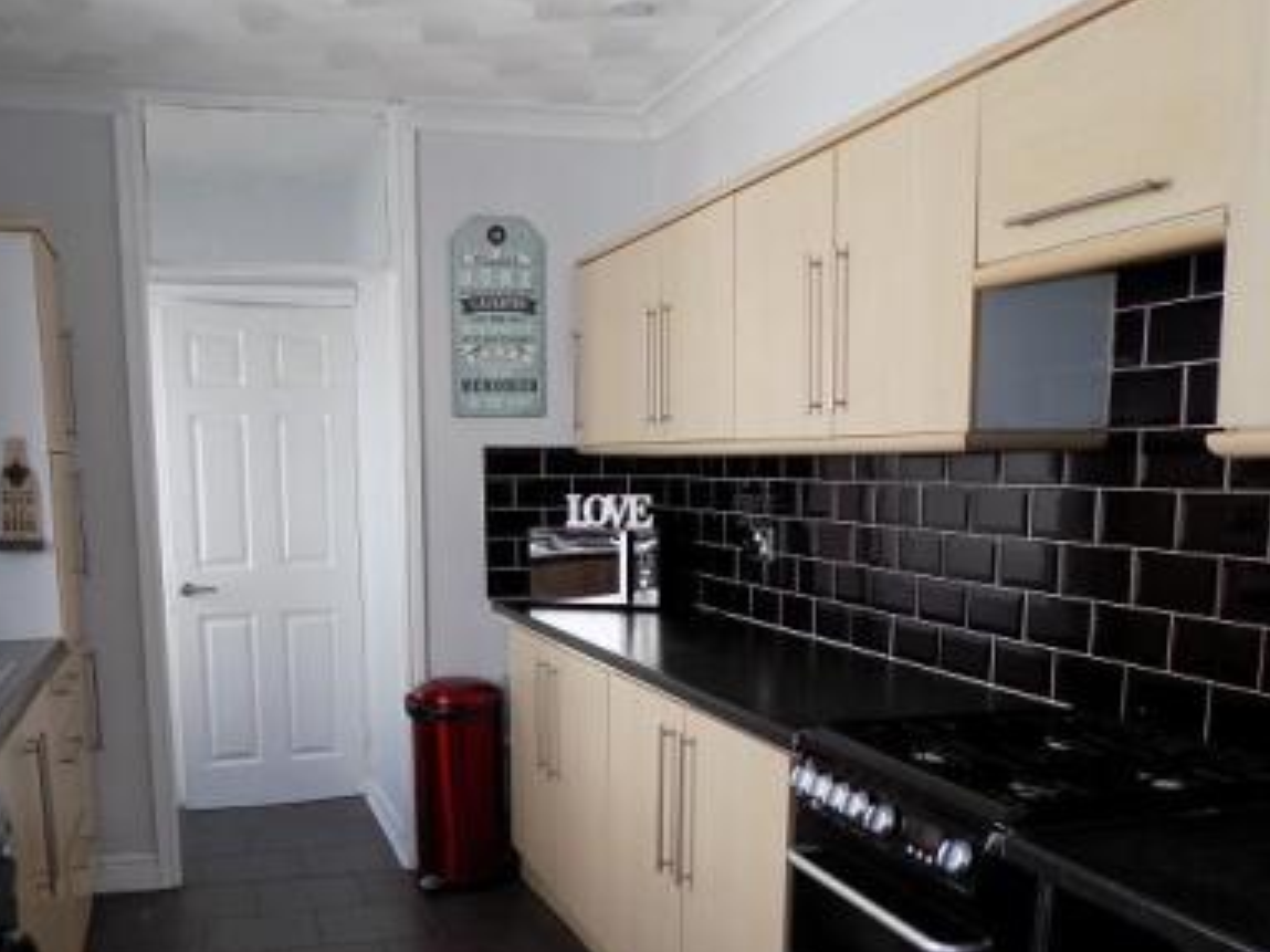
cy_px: 715
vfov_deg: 39.6
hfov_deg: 52.4
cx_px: 542
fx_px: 1284
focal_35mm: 35
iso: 80
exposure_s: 1/40
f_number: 3.1
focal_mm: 4
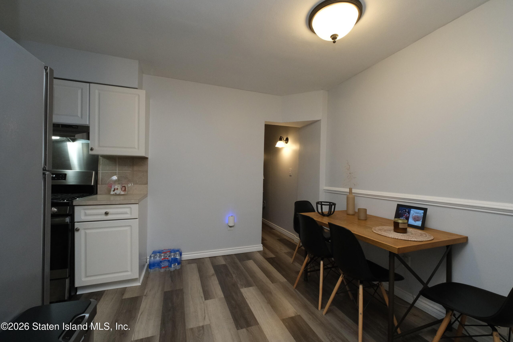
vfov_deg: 77.3
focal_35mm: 15
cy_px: 171
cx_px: 256
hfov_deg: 100.4
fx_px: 214
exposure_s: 1/60
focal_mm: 10
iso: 2500
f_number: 8
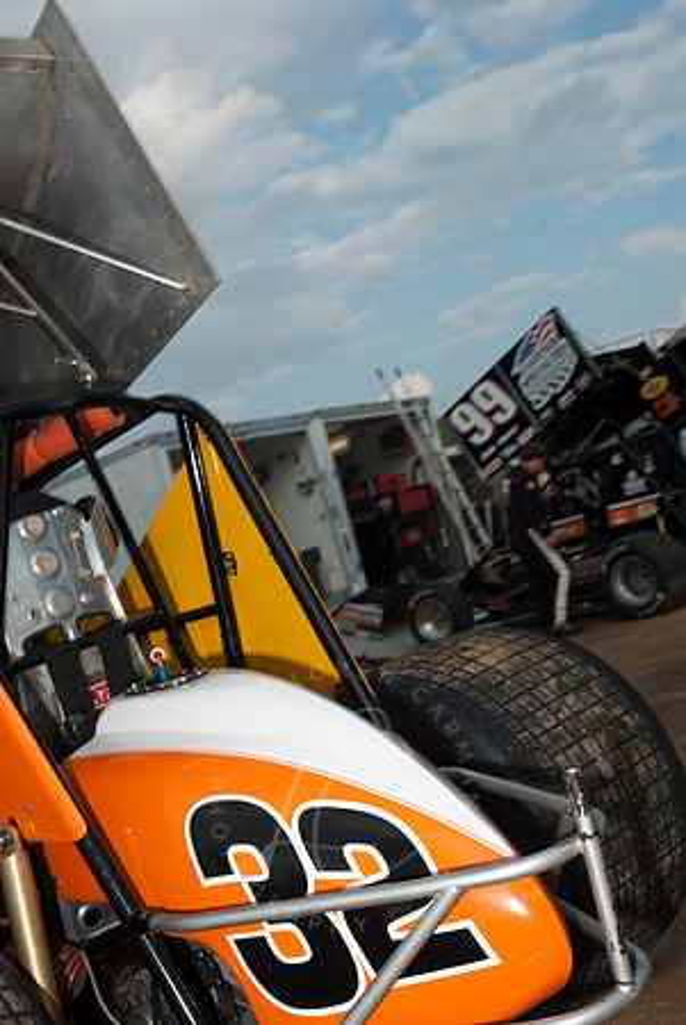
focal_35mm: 46
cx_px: 343
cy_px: 512
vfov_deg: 42.3
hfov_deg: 29.0
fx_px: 1326
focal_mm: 31
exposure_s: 1/250
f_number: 7.1
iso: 100
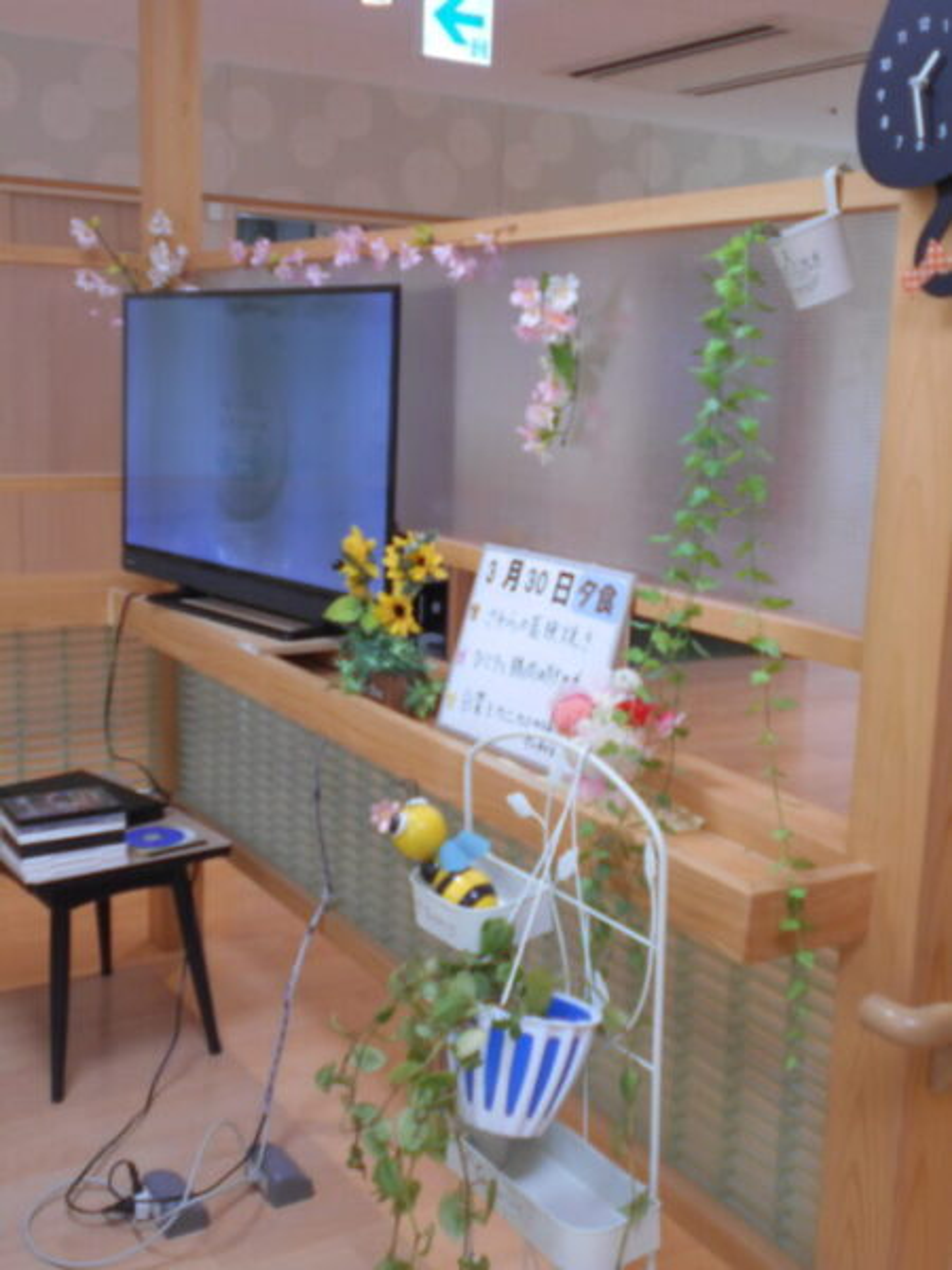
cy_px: 635
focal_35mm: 39
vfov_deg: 47.9
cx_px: 476
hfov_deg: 36.8
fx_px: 1430
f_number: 3.9
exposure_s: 1/30
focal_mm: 6.7
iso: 160
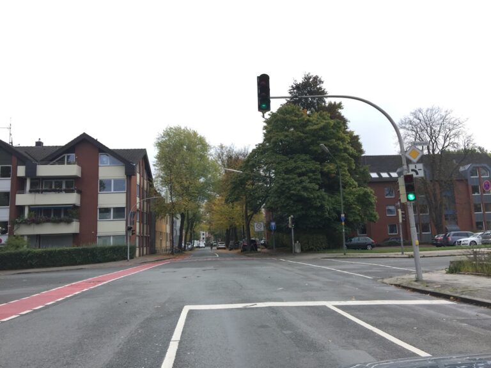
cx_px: 246
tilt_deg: +8.9
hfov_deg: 61.7
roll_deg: -0.1
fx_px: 411
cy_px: 184
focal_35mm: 29
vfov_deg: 48.2
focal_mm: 4.15
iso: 32
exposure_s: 1/449
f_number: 2.2
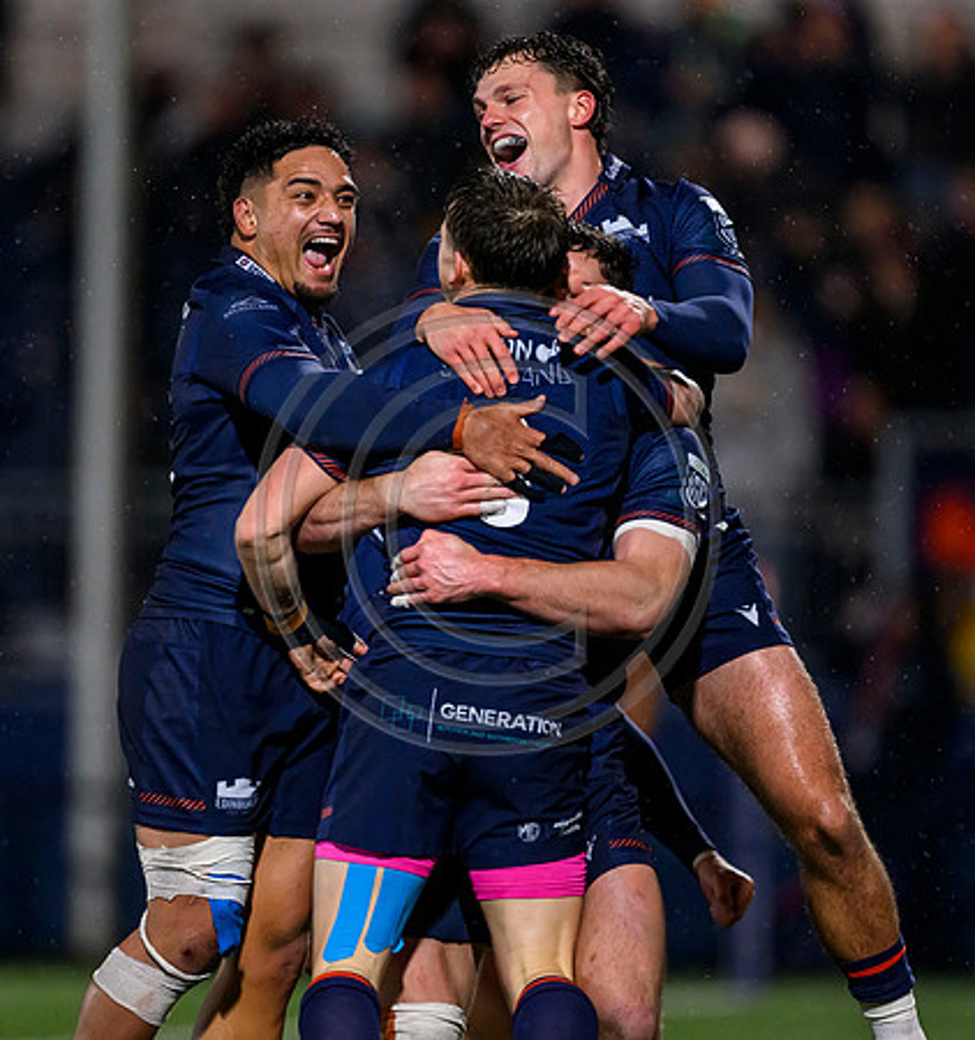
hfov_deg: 3.2
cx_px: 423
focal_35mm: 538
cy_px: 518
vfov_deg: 3.4
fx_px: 17712
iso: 8000
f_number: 3.2
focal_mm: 400
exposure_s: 1/2000
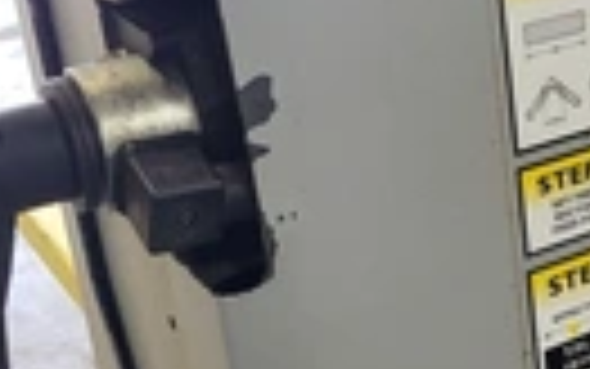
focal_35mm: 84
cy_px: 158
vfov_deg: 15.6
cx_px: 649
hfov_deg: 23.2
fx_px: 1351
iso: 250
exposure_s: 1/120
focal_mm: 5.4
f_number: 1.8
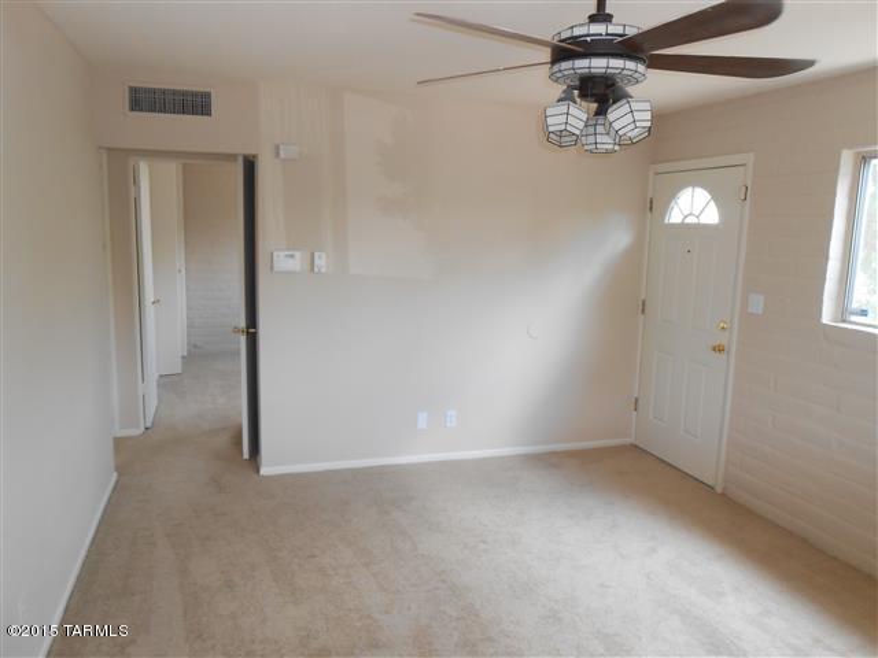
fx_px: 659
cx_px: 439
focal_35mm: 26
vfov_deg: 53.1
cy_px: 329
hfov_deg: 67.3
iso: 160
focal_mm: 4.6
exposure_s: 1/30
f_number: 3.5
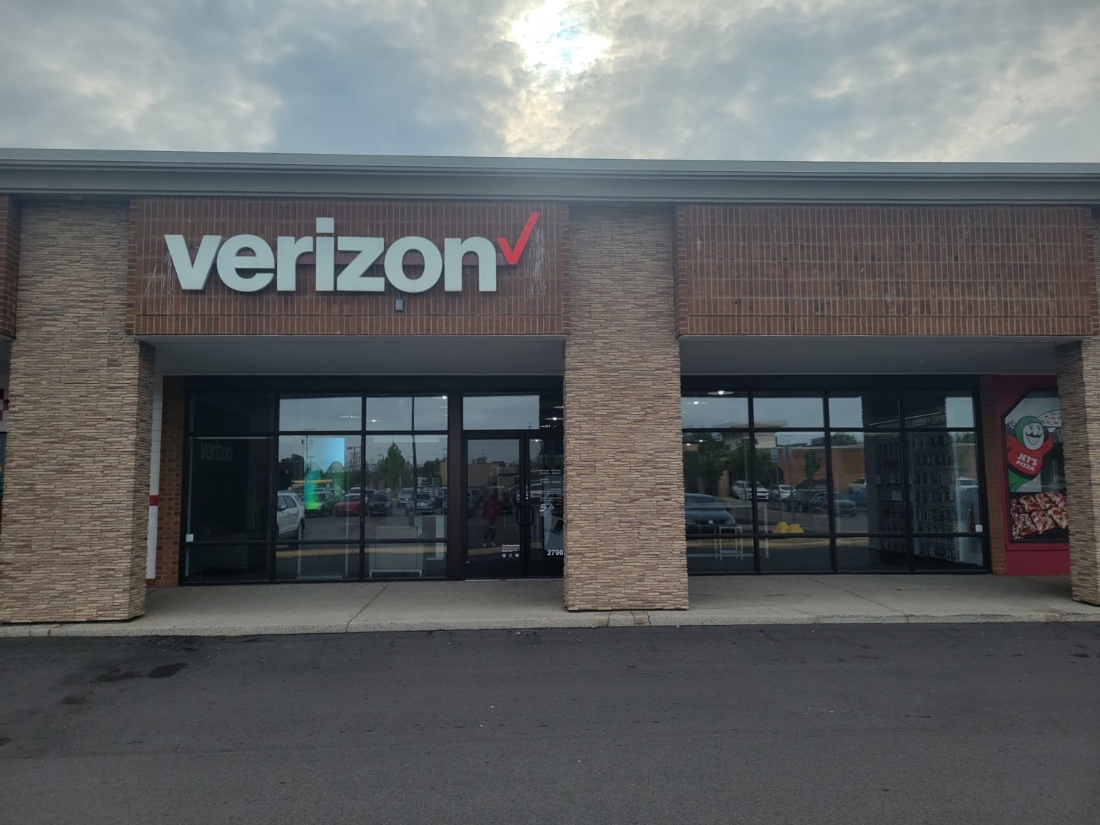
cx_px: 550
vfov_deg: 53.1
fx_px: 826
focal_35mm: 26
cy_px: 412
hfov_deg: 67.3
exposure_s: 1/1863
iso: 40
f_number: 1.8
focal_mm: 5.4
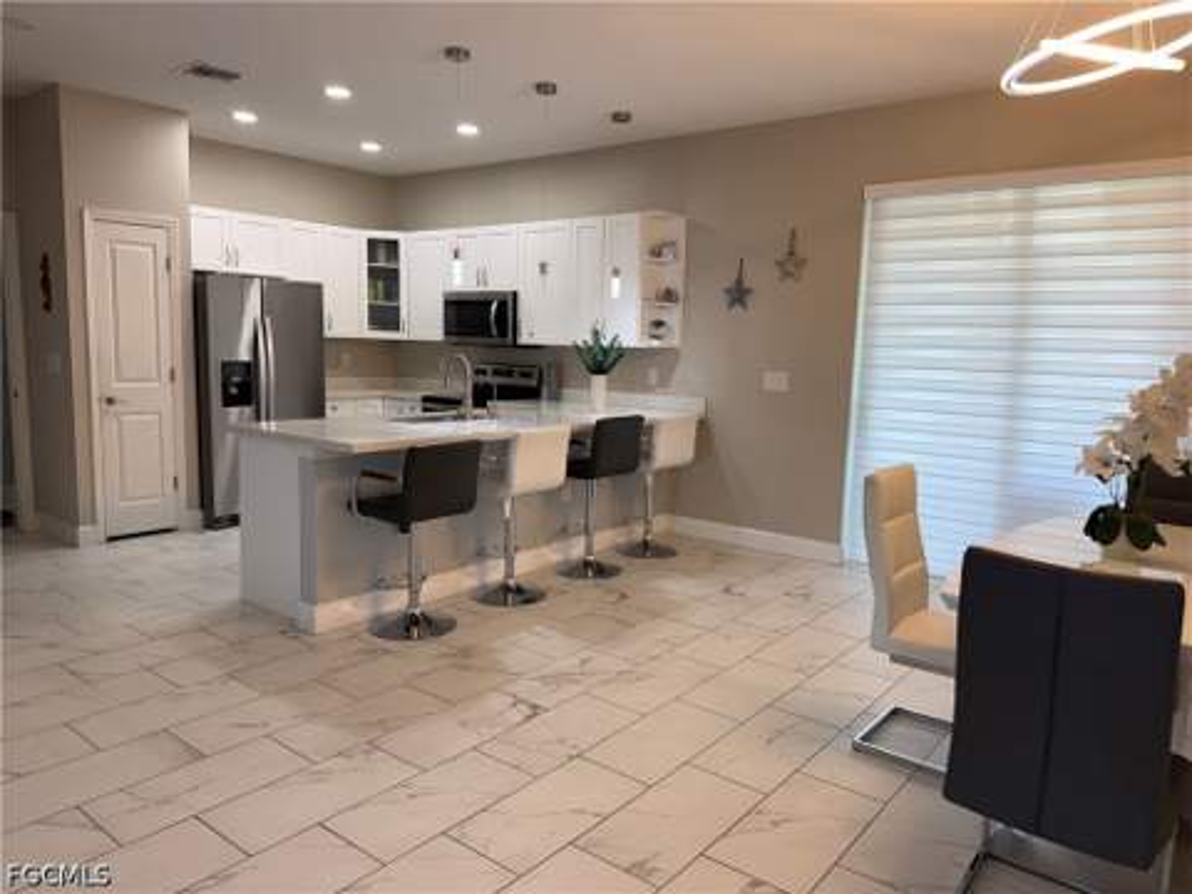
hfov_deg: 71.6
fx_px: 826
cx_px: 596
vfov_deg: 56.8
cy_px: 447
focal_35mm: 24
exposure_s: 1/120
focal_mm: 6.76
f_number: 1.78
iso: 100
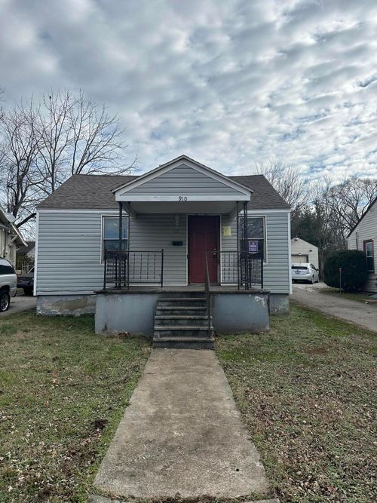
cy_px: 252
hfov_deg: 56.8
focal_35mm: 24
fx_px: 349
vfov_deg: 71.6
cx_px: 188
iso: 80
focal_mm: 6.86
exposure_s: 1/6623
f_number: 1.78
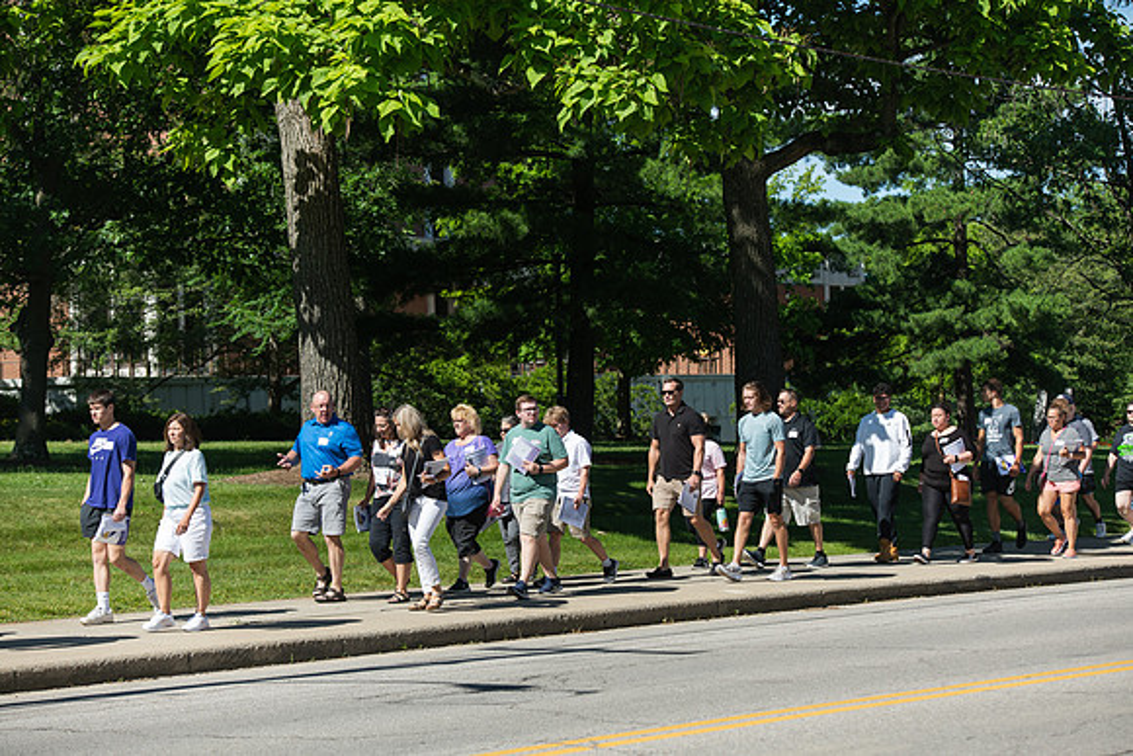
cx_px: 566
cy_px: 378
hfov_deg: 20.8
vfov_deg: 14.0
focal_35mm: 98
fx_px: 3085
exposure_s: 1/640
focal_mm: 98
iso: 100
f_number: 4.5
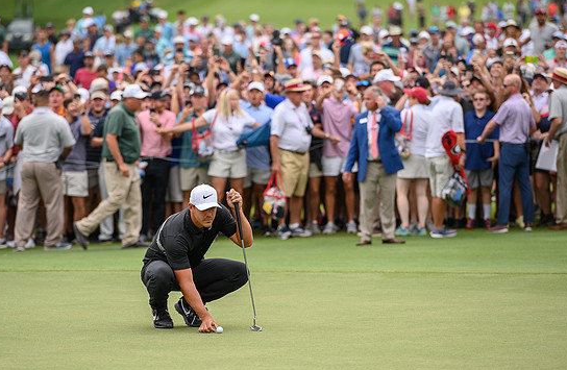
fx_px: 3802
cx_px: 235
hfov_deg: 8.5
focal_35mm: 243
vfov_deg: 5.6
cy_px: 212
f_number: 3.5
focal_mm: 200
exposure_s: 1/500
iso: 160
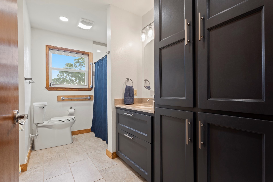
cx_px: 133
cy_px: 93
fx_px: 129
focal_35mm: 17
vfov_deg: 70.4
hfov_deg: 93.3
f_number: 9
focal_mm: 16
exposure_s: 1/3
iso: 200
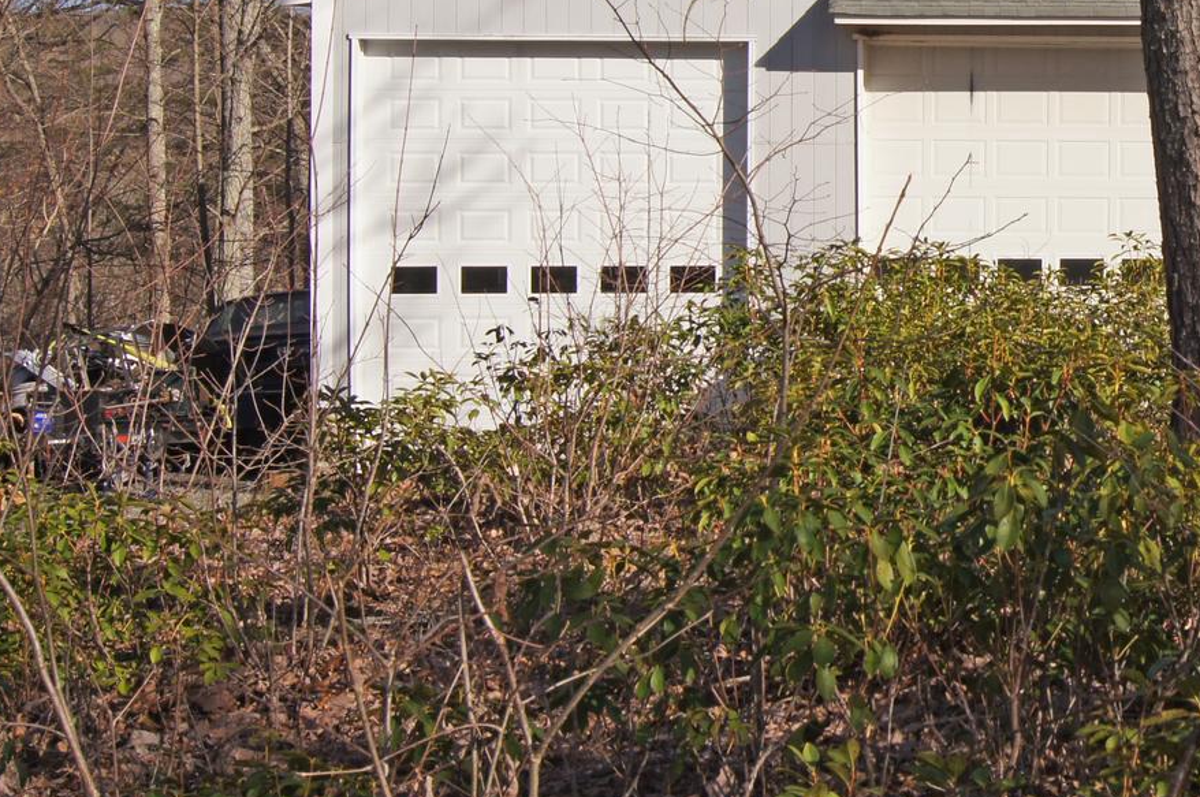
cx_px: 1271
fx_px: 3029
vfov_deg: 14.8
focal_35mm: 91
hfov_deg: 21.4
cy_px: 62
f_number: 14
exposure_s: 1/125
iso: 100
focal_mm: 26
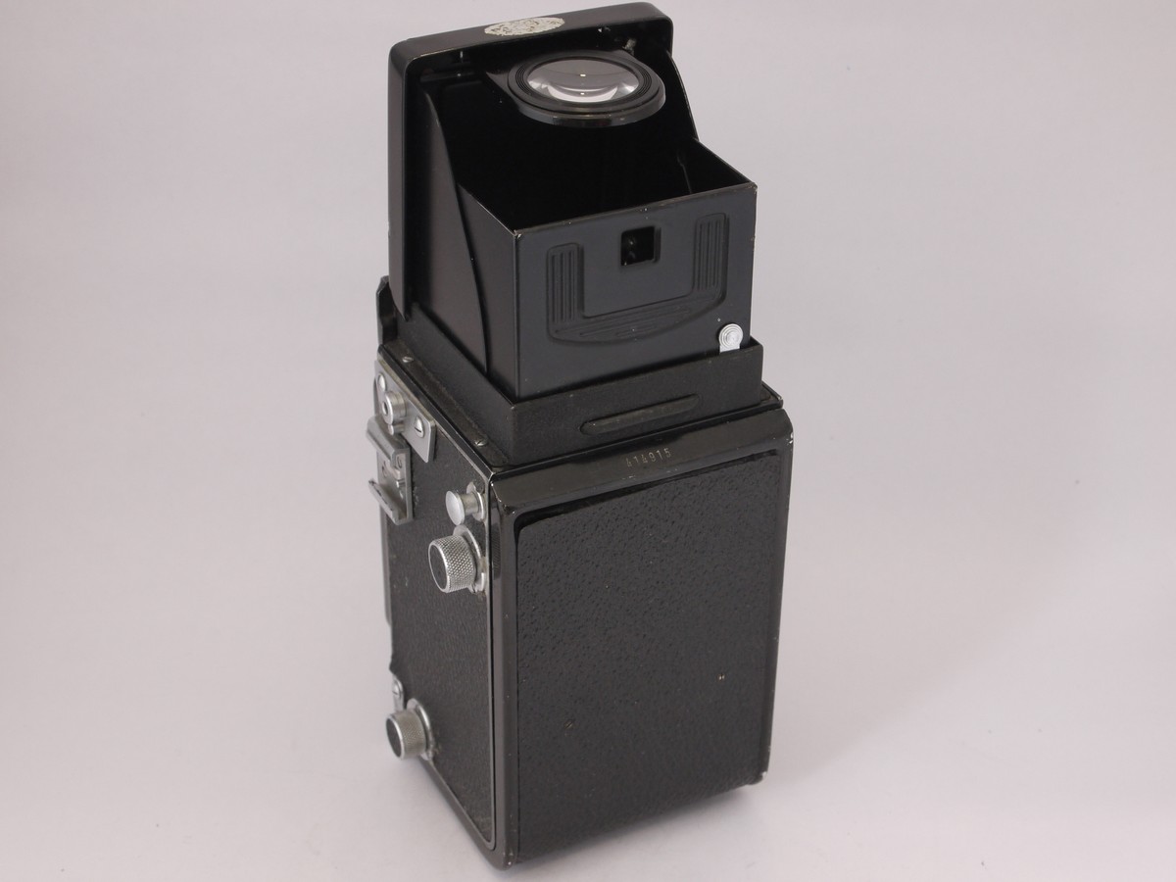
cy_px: 441
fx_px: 2038
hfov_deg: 32.2
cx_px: 588
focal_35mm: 60
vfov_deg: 24.4
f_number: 9
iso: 400
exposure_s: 1/13
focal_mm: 30
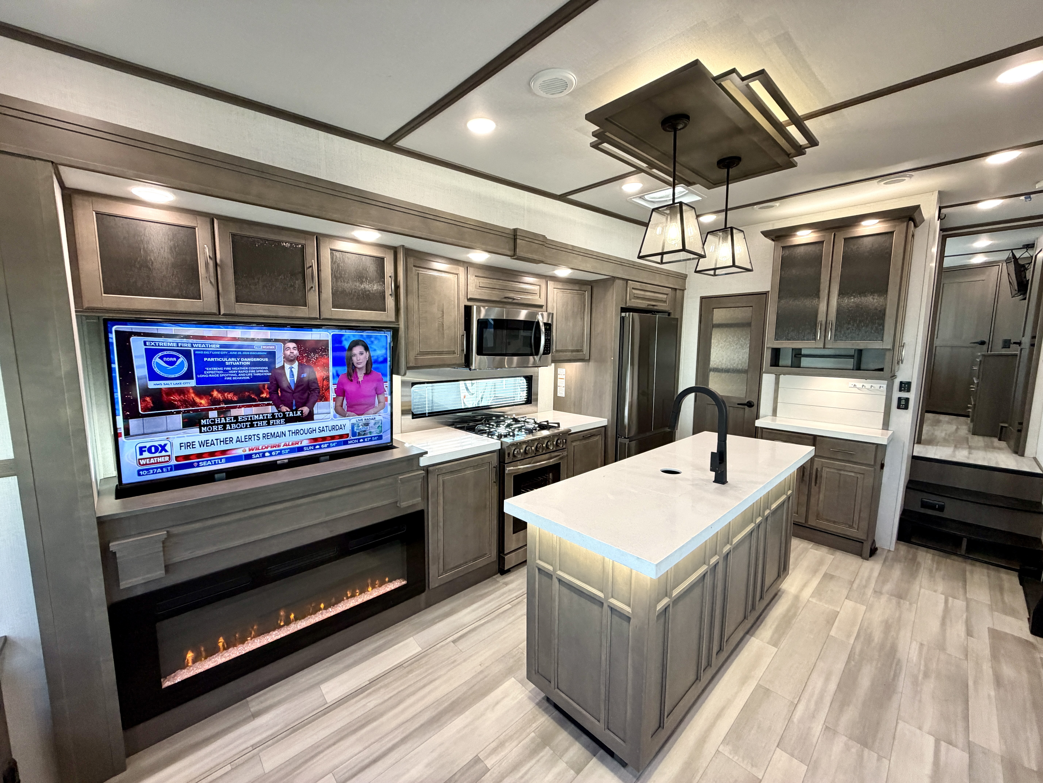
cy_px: 392
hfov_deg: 102.1
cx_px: 522
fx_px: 422
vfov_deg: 85.7
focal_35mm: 14
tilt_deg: -6.6
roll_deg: +0.8
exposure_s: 1/121
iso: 320
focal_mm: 2.22
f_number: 2.2
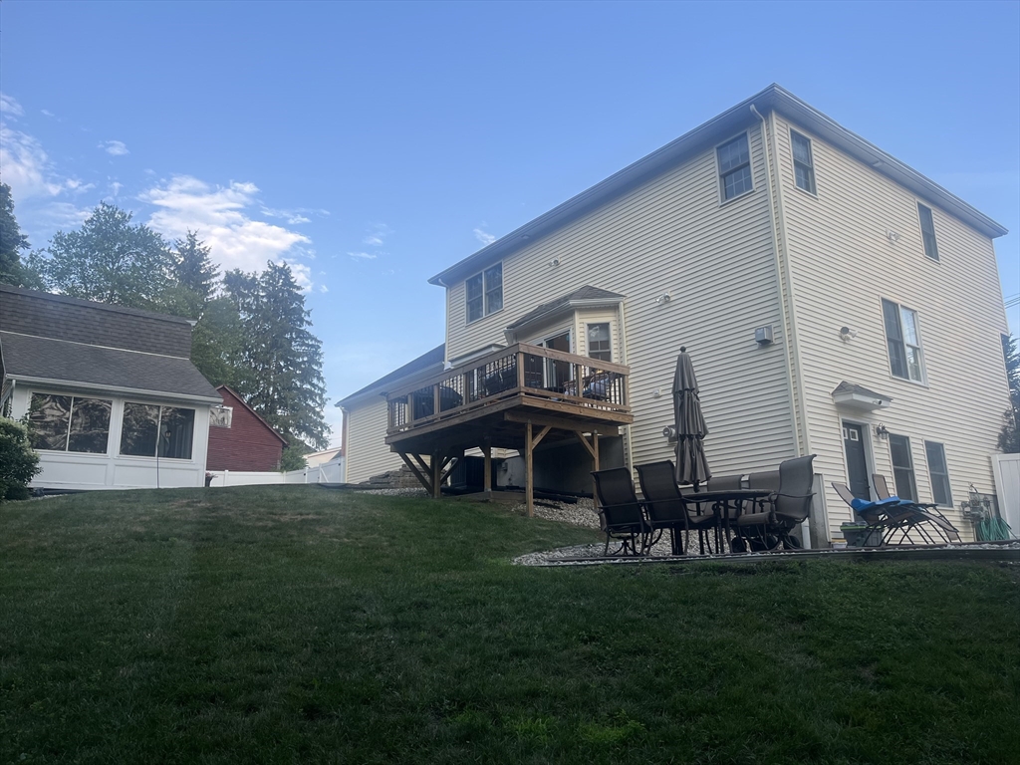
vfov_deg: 53.1
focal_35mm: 26
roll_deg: +0.9
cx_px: 510
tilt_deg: +15.1
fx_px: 766
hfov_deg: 67.3
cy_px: 382
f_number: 1.6
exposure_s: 1/705
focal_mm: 5.1
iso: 50
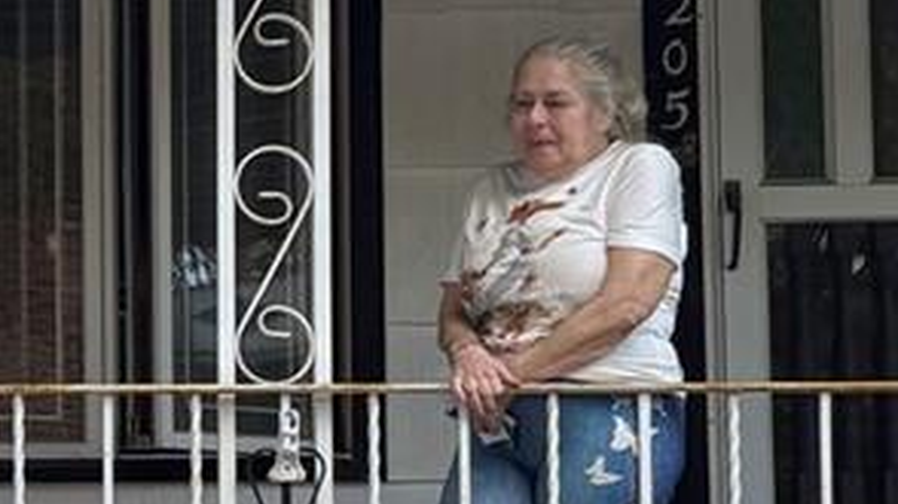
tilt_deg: +3.8
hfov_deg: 14.2
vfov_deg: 8.2
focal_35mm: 148
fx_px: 3522
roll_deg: +1.8
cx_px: -125
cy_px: 437
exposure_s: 1/756
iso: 64
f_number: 1.6
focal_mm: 5.96
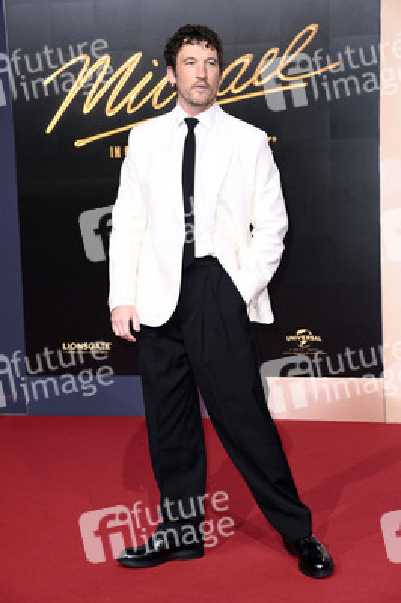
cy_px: 302
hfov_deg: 17.5
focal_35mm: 78
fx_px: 1305
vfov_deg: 26.0
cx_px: 200
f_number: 5.6
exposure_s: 1/250
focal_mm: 78
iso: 500
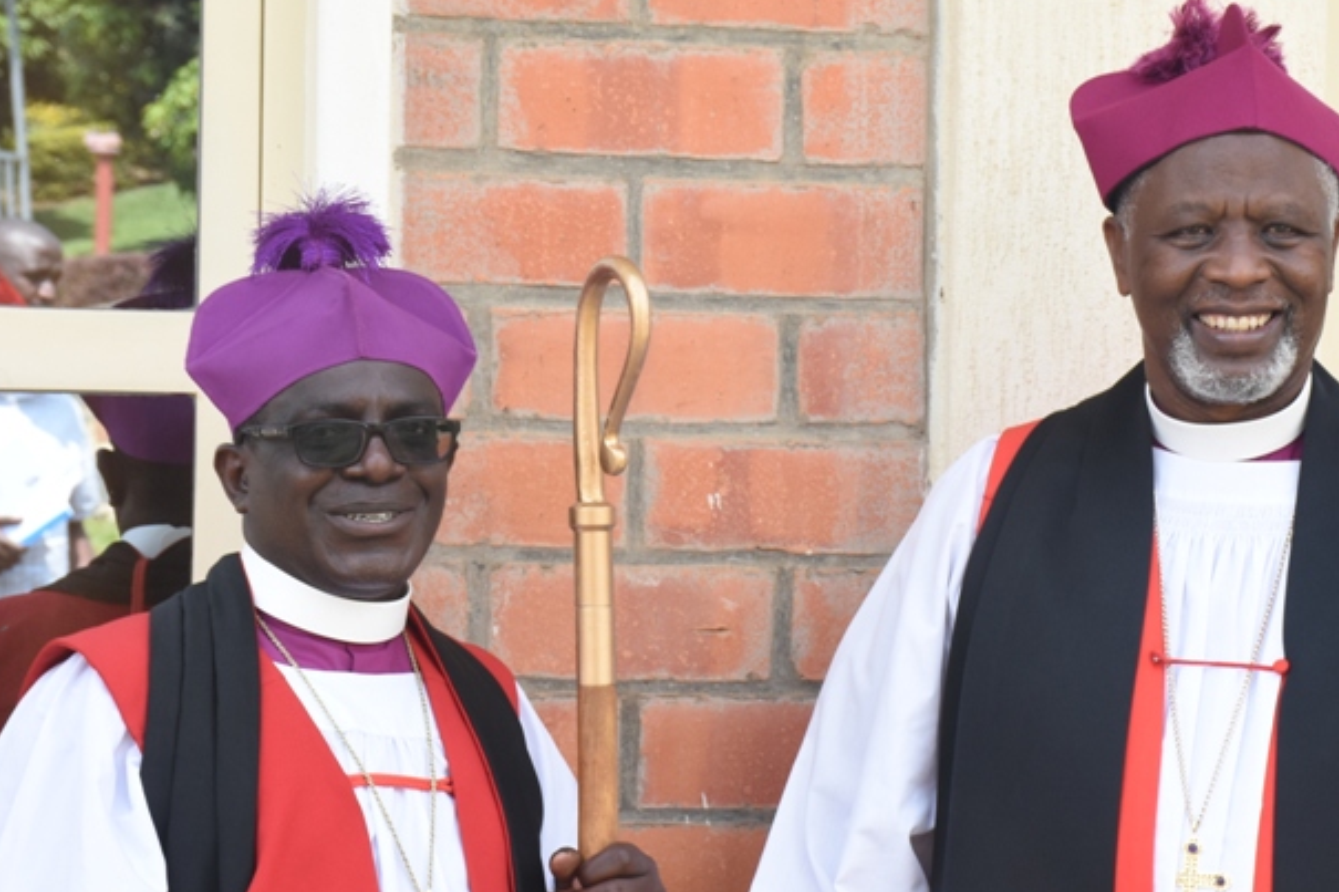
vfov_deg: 11.0
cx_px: 790
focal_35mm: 124
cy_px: 484
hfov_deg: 16.5
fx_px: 4611
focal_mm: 50
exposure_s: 1/250
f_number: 7.1
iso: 500
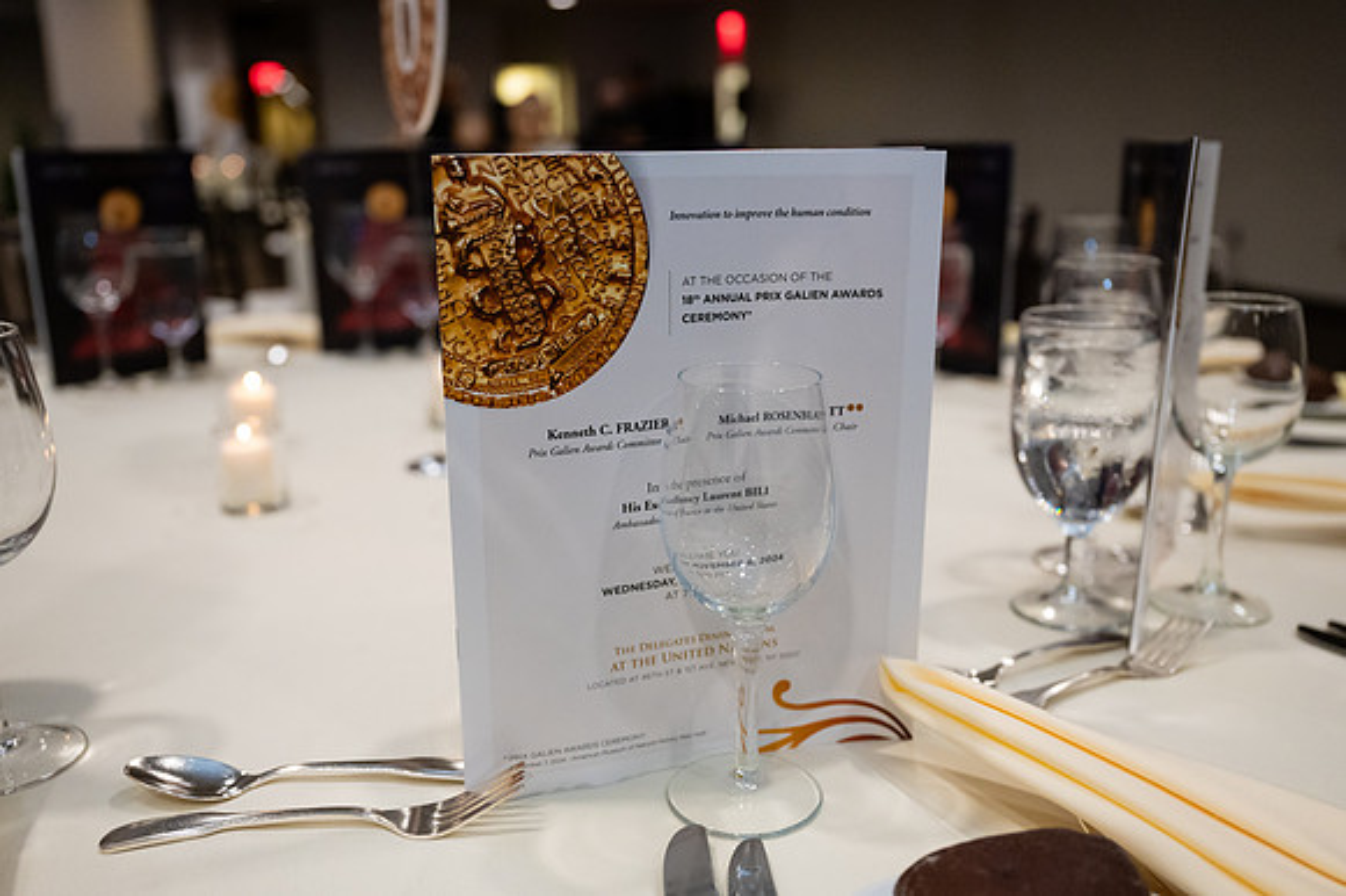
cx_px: 683
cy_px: 453
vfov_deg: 39.9
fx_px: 1236
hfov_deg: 57.2
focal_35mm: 33
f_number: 3.2
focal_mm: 31
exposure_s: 1/200
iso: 3200
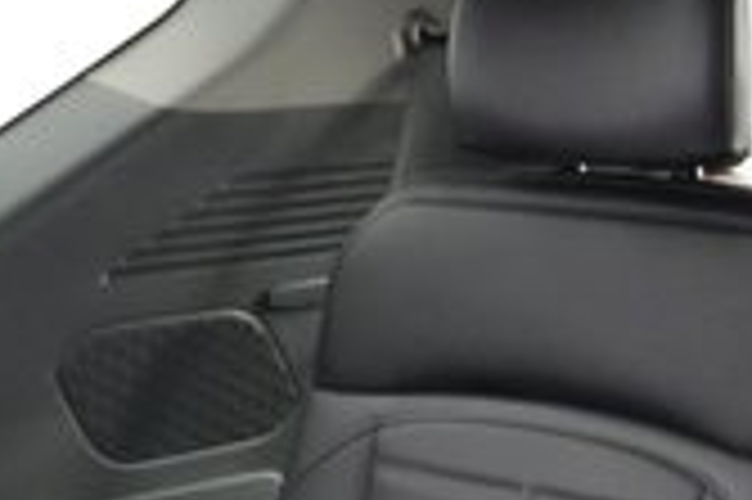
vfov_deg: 13.8
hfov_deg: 22.0
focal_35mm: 92
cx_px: 558
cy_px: 784
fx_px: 1920
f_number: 2.8
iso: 12800
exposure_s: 1/40
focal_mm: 24
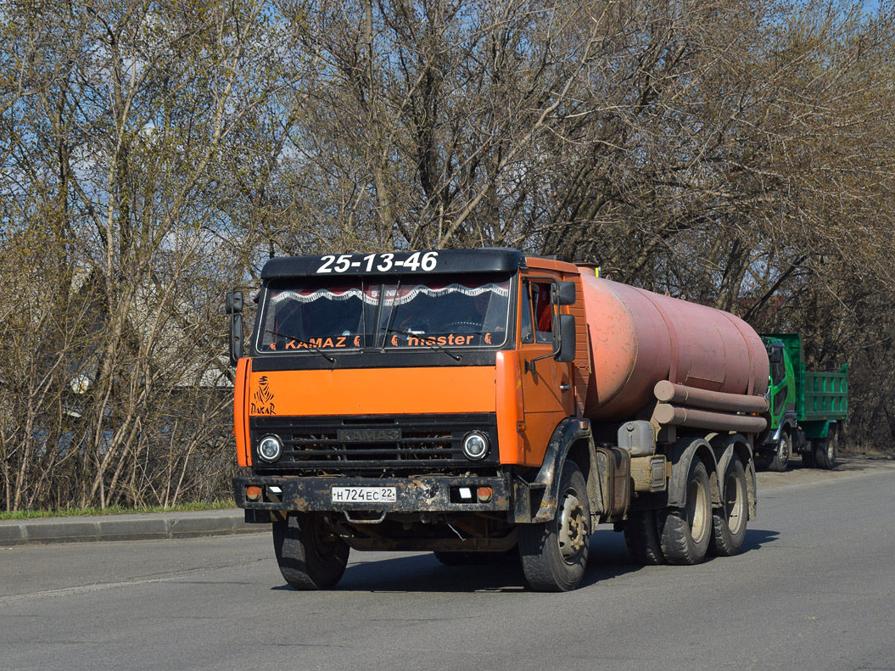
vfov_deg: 18.0
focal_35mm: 82
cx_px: 456
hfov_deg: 23.8
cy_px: 335
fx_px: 2120
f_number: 7.1
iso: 200
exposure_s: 1/1250
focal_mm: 50
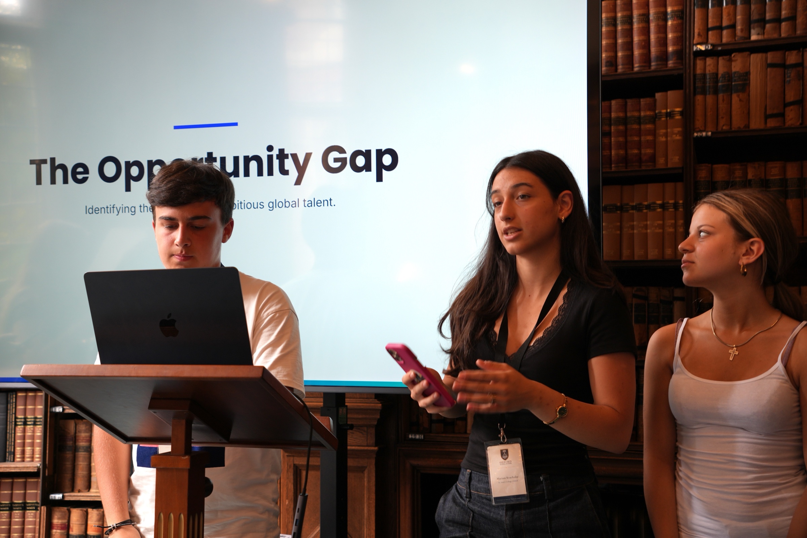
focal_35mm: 51
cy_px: 269
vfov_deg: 26.7
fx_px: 1133
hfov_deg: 39.2
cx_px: 404
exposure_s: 1/50
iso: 160
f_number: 3.5
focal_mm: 33.7
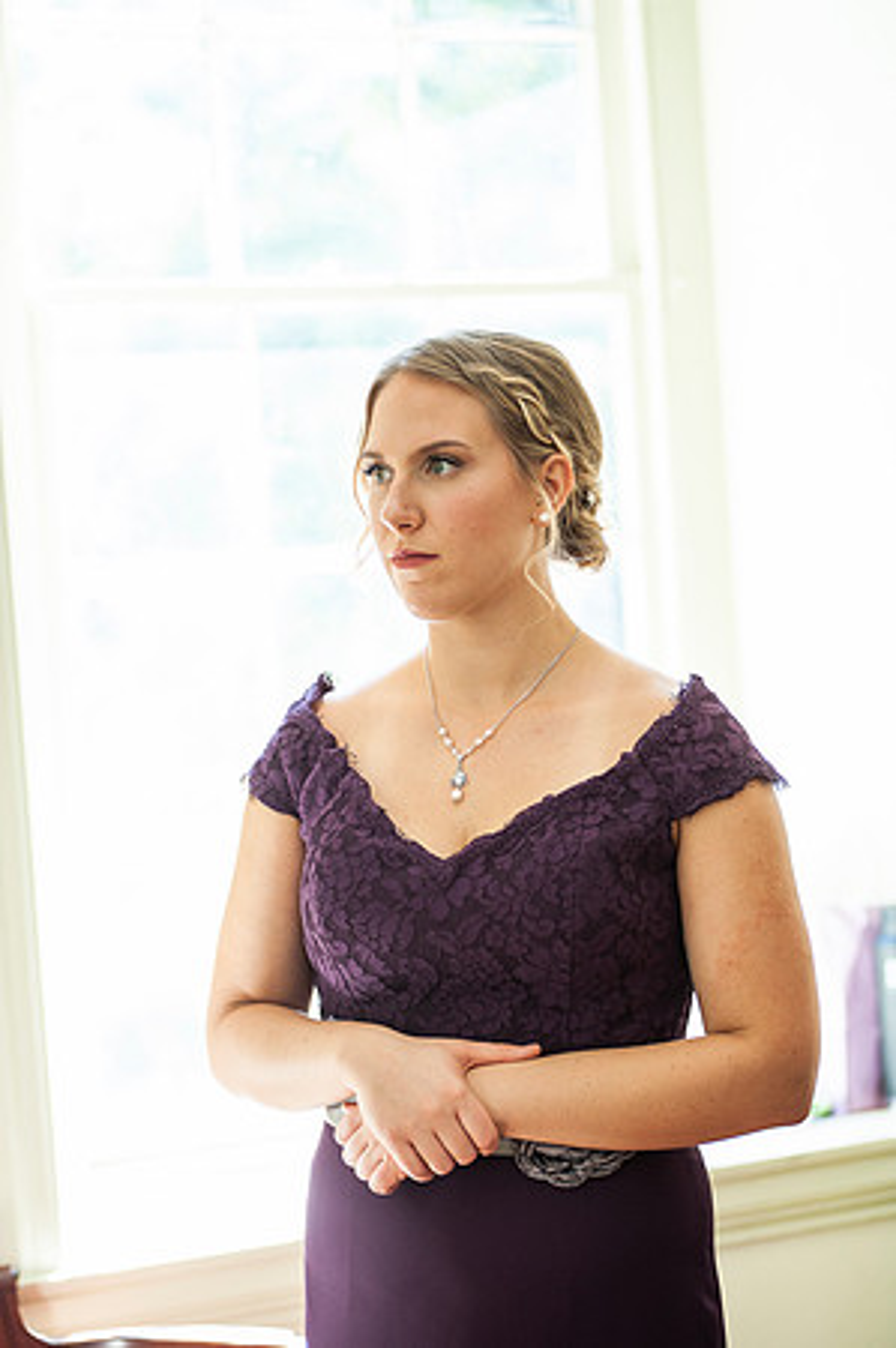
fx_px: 3442
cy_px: 674
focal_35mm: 92
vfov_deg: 22.2
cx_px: 448
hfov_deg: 14.8
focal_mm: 92
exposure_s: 1/160
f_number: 2.8
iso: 500
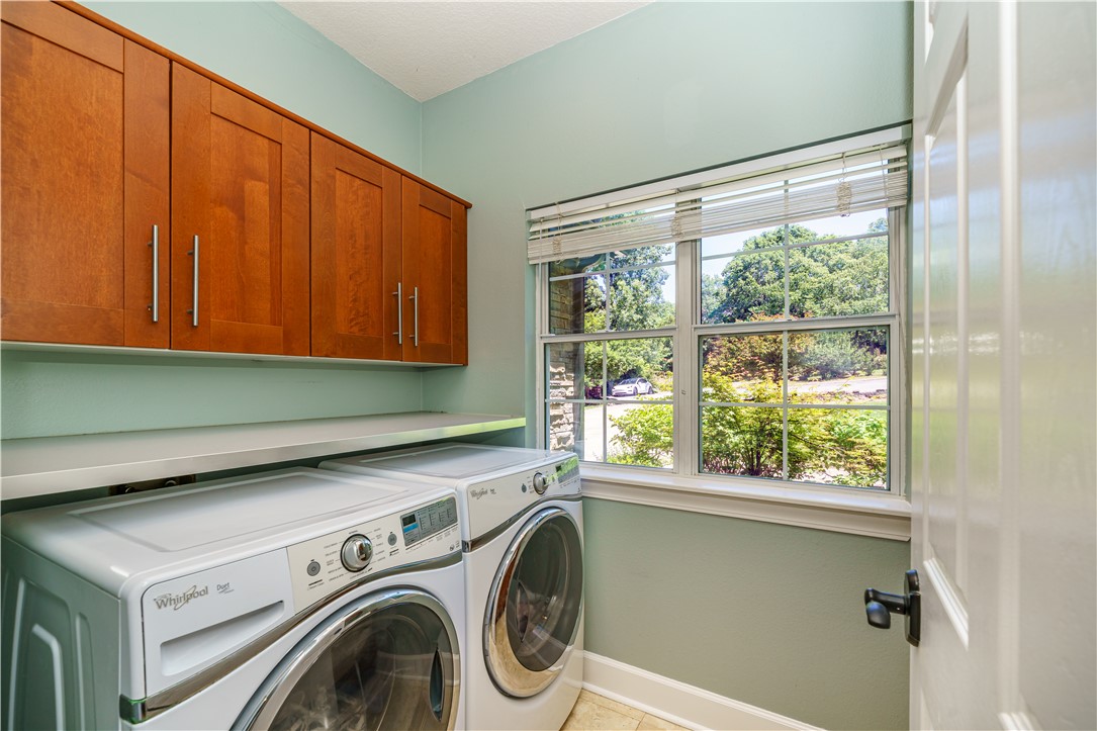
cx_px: 548
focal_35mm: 14
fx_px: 427
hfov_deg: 104.3
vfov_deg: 81.2
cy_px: 366
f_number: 9
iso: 200
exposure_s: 1/60
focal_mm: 14
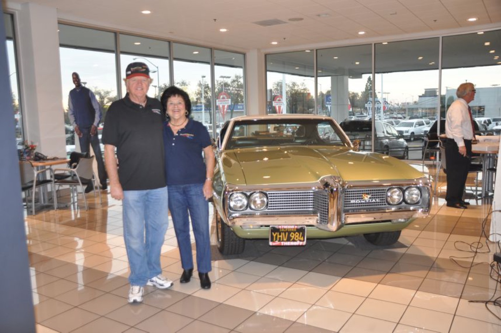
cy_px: 166
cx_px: 250
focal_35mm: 33
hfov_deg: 57.3
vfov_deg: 39.9
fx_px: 459
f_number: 3.8
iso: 320
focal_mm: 22
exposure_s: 1/80
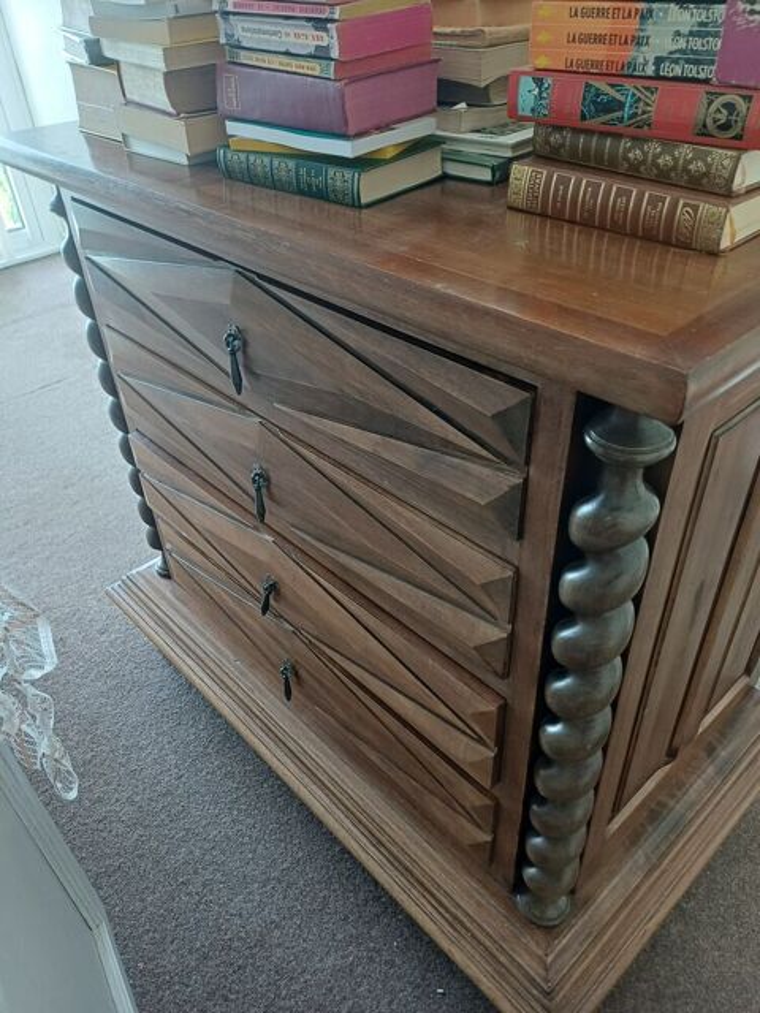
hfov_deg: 54.9
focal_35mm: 25
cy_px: 506
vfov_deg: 69.4
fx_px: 732
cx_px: 380
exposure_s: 1/50
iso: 320
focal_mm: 4.65
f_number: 1.8
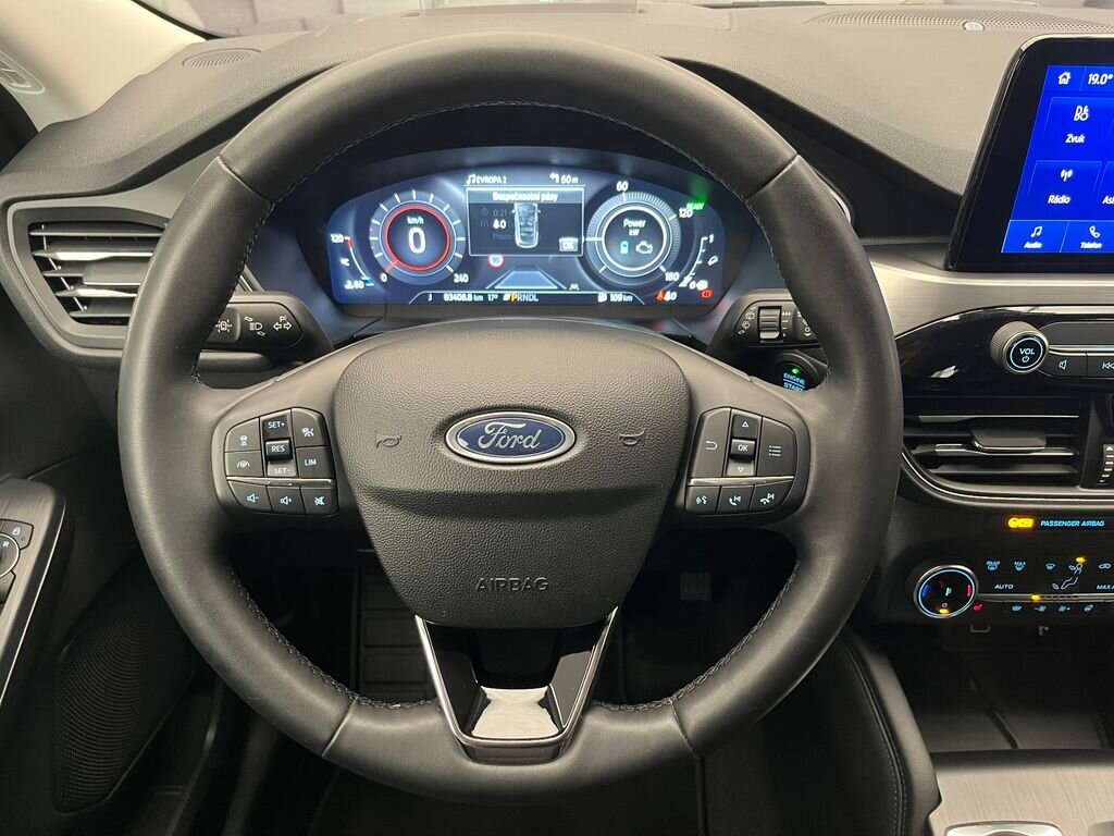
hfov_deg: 67.3
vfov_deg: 53.1
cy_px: 418
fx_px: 837
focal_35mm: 26
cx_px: 557
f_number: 1.6
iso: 500
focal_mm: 5.1
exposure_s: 1/46
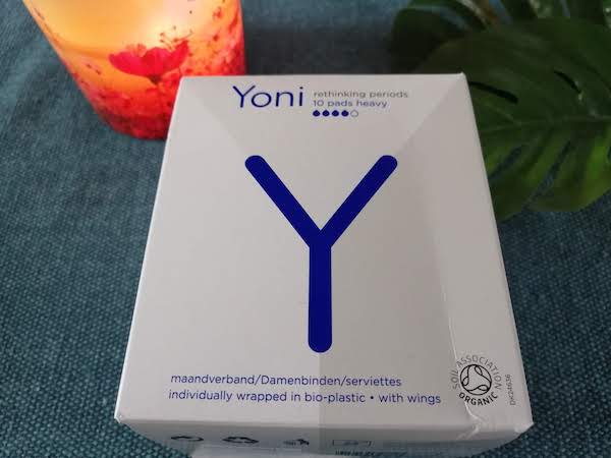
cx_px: 306
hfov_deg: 65.3
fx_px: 477
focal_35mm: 27
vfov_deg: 51.4
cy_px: 229
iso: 320
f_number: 1.8
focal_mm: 3.88
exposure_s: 1/33.3
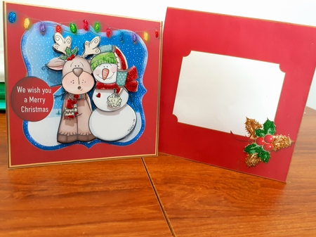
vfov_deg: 51.3
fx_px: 246
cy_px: 118
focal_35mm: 27
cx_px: 158
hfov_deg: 65.4
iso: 160
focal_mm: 3.6
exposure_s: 1/33
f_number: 1.9
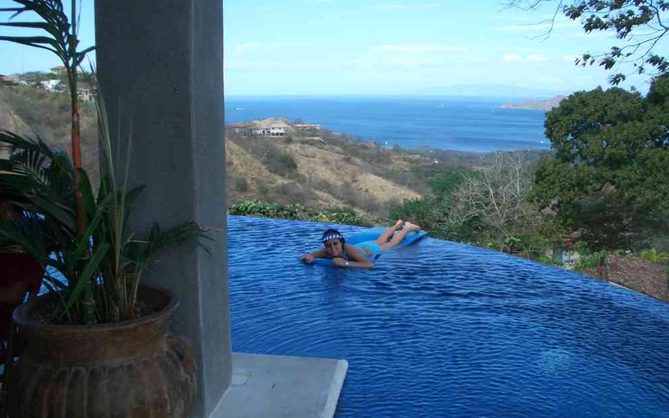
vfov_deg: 33.6
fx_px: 693
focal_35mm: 38
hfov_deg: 51.5
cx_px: 340
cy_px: 212
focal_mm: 5.8
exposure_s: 1/320
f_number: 4.3
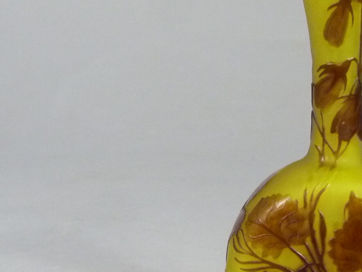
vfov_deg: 14.5
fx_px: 1067
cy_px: 121
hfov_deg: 19.0
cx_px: 308
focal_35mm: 102
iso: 400
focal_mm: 7.9
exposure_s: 1/50
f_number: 3.2
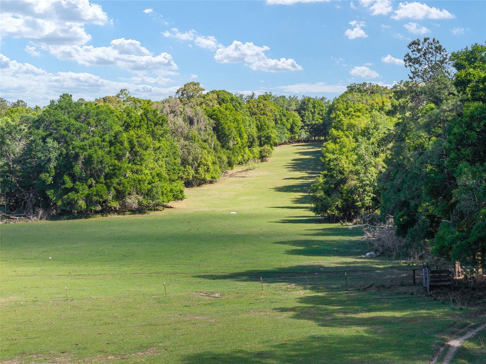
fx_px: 983
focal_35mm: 70
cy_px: 182
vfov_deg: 21.0
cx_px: 243
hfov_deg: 27.8
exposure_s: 1/1000
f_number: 2.8
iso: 160
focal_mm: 19.35
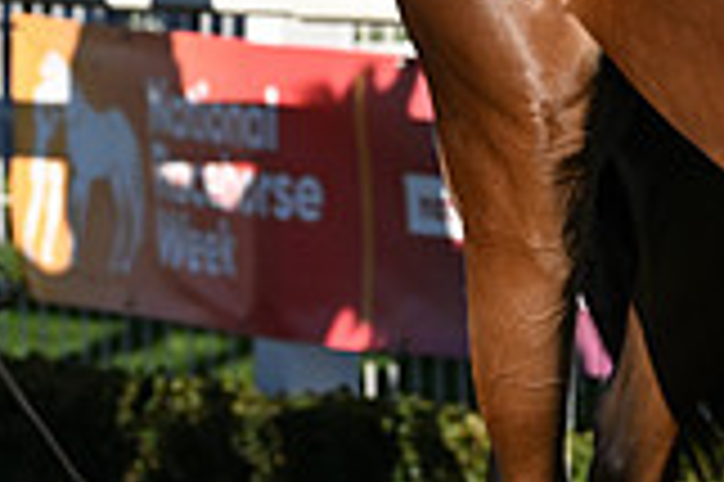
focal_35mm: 523
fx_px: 10507
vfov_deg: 2.6
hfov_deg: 3.9
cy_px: -385
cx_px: 1147
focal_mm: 145
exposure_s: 1/2000
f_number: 5.6
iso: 400
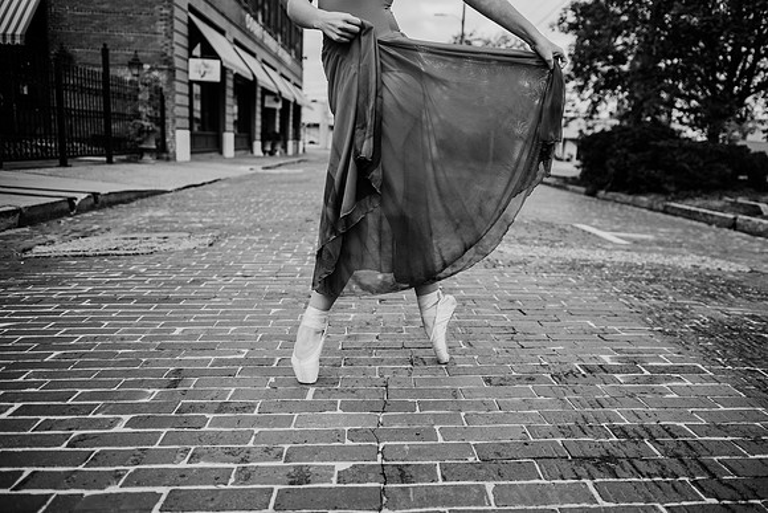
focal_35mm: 26
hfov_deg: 69.4
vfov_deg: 49.7
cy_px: 257
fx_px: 554
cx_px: 402
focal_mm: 24
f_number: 2.2
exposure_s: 1/1250
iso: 160
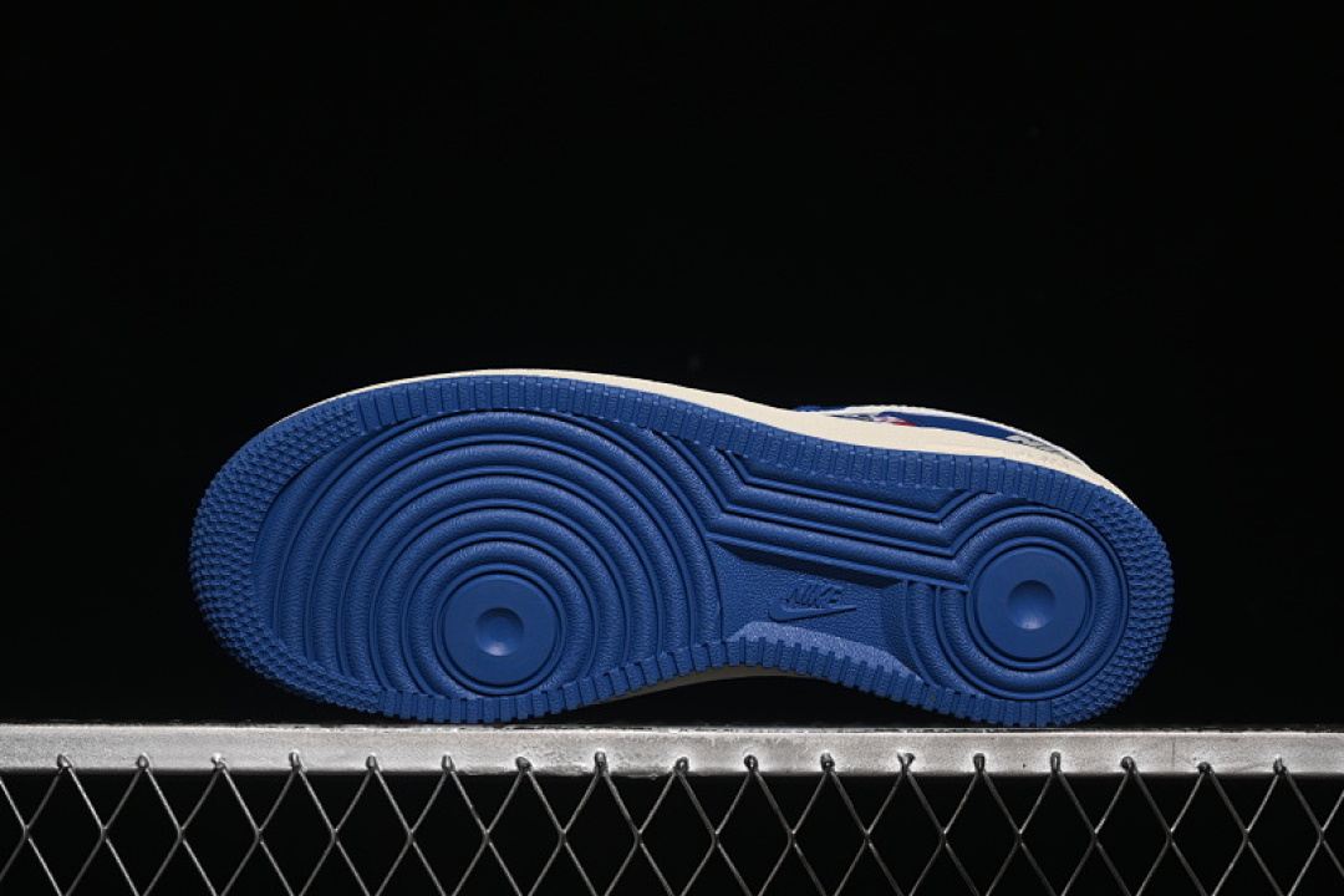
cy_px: 448
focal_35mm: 75
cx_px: 672
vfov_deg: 18.2
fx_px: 2800
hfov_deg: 27.0
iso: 160
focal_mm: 50
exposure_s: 1/60
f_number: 6.3
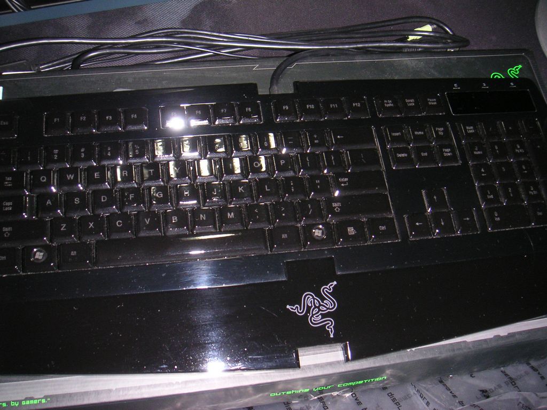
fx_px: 585
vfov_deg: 38.7
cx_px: 274
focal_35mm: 37
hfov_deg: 50.1
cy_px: 205
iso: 160
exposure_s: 1/45
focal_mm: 5.7
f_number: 2.8
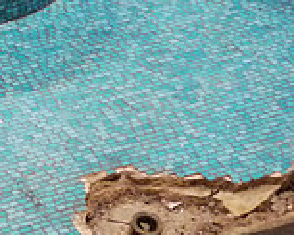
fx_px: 1286
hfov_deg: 12.7
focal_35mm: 148
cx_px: -50
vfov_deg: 10.4
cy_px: 26
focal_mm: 20
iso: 1600
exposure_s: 1/60
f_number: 1.7
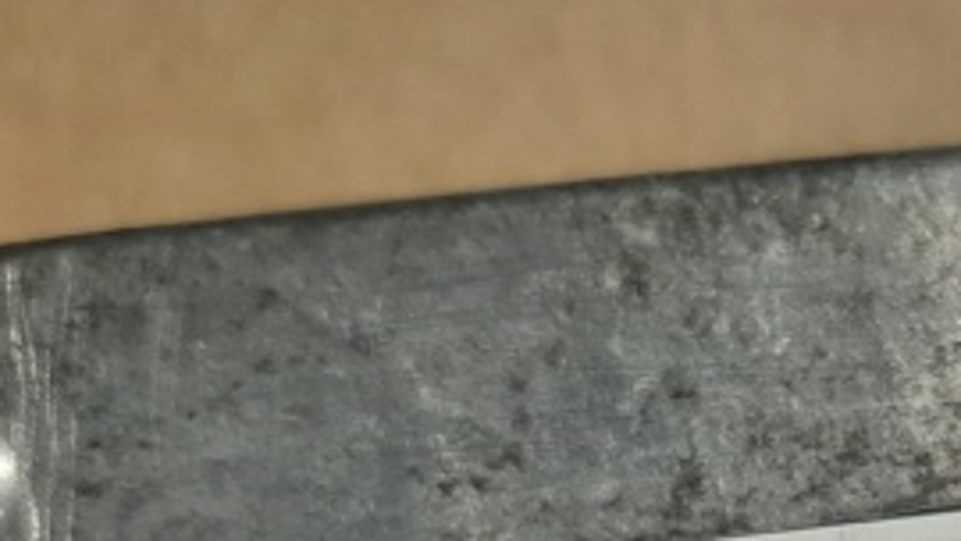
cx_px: 1007
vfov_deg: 16.9
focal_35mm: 67
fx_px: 1708
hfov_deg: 29.0
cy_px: 724
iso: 50
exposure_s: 1/100
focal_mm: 3.93
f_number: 1.7
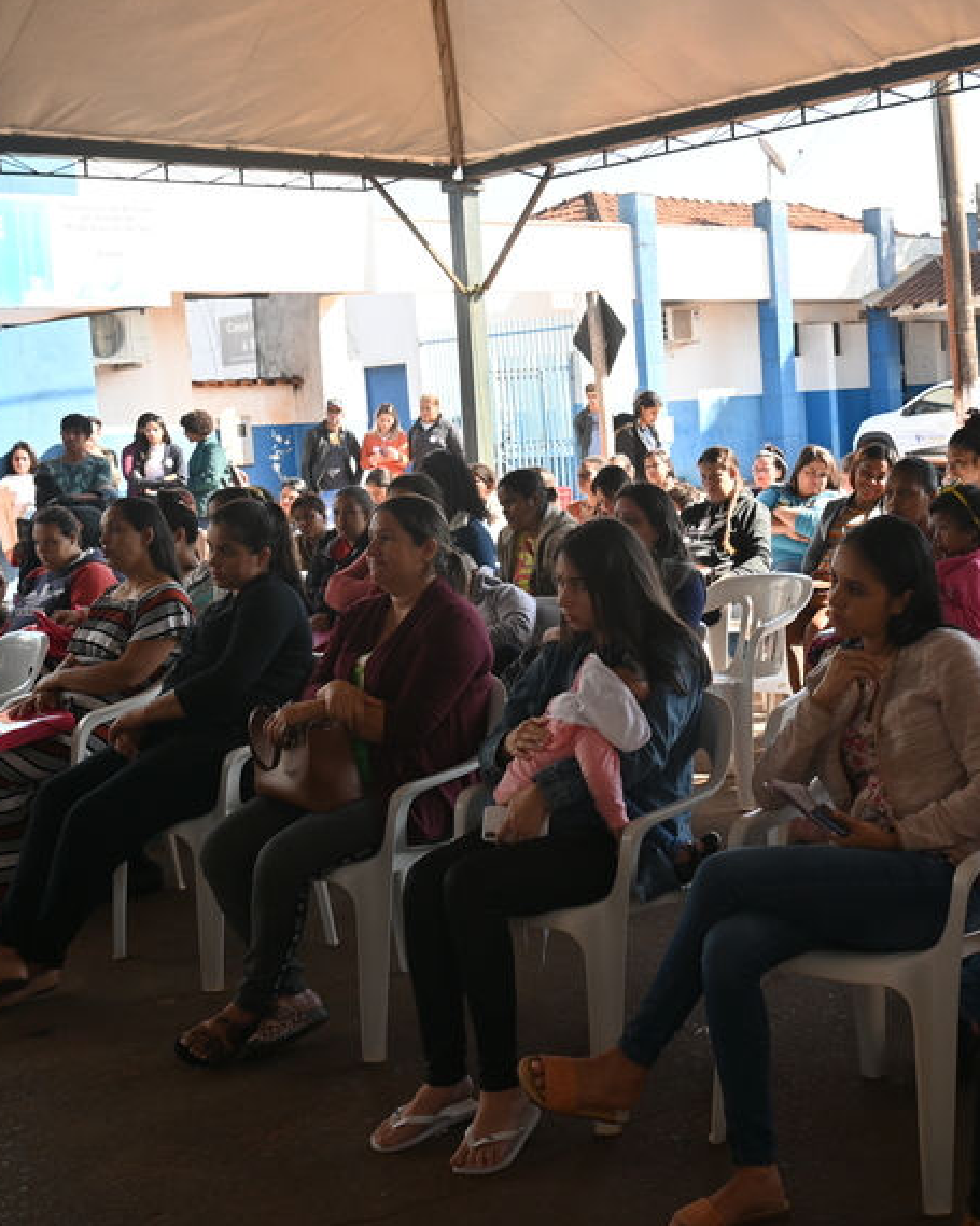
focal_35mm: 46
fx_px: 1668
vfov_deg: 40.3
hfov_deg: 32.6
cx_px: 592
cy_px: 600
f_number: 5.6
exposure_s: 1/125
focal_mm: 31
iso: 160
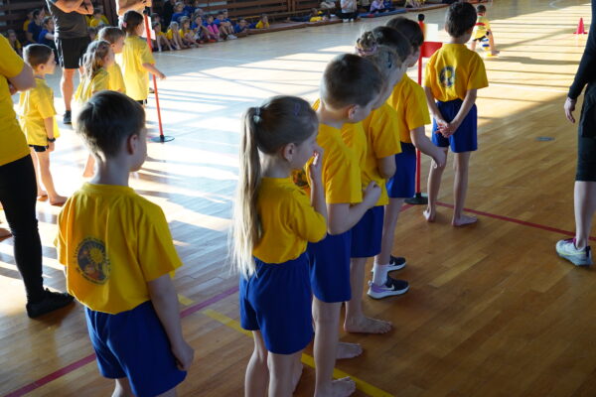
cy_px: 198
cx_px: 298
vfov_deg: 34.2
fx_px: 646
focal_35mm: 39
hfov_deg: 49.6
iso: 640
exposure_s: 1/160
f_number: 4
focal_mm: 26
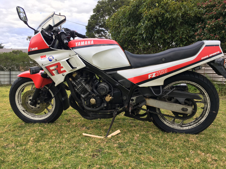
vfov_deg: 48.2
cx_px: 113
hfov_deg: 61.7
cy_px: 84
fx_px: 189
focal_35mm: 29
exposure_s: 1/122
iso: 25
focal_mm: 4.15
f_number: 2.2
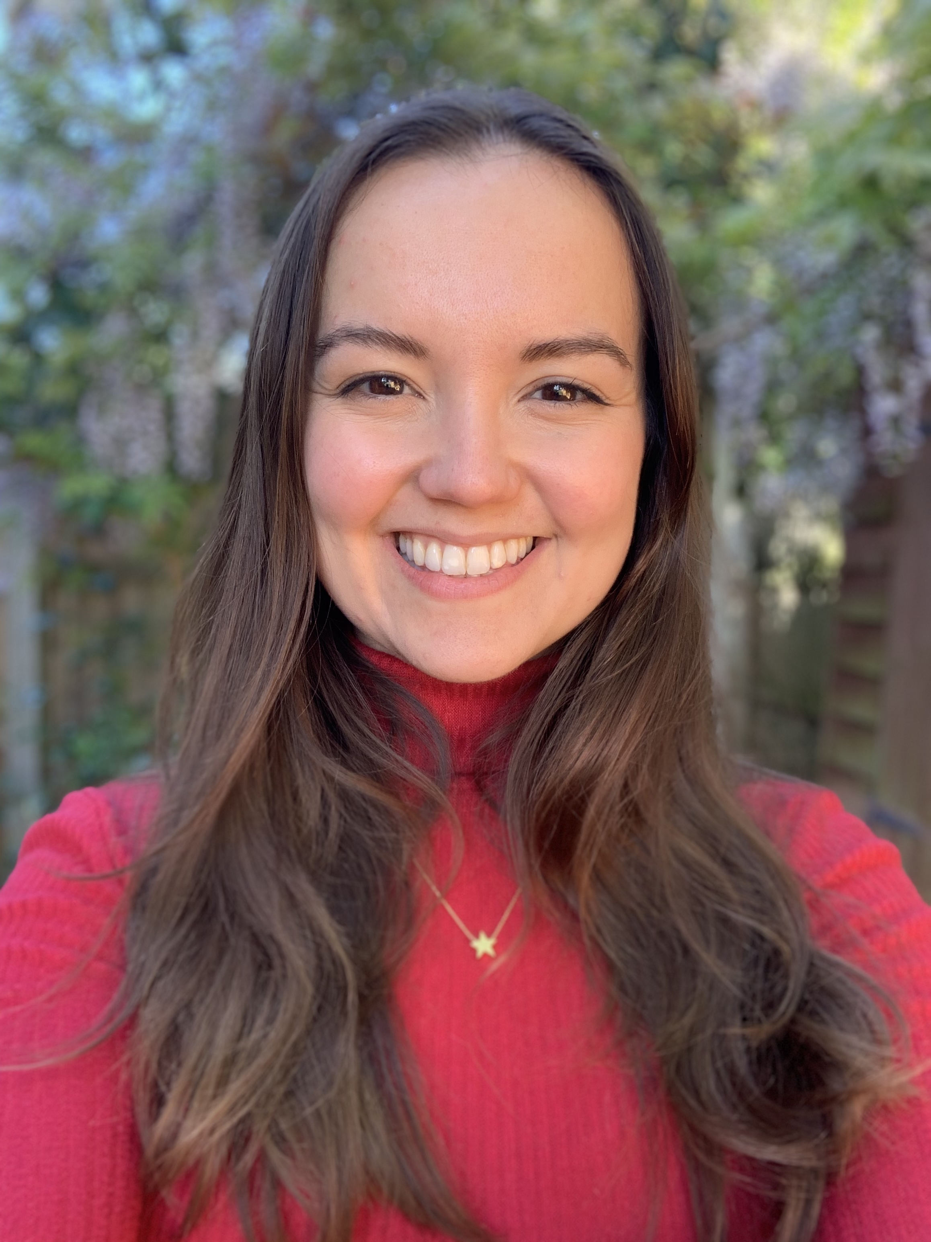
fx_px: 1148
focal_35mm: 32
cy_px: 621
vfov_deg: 56.8
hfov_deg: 44.2
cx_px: 466
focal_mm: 2.87
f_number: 2.2
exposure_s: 1/121
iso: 32
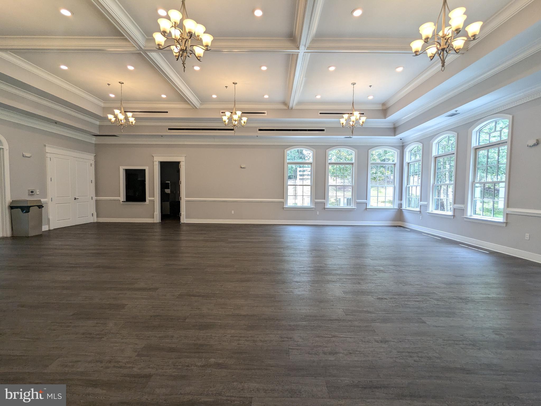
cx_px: 270
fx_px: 250
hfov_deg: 94.5
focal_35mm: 16
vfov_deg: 78.1
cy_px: 203
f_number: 2.2
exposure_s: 1/120
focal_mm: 2.35
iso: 88
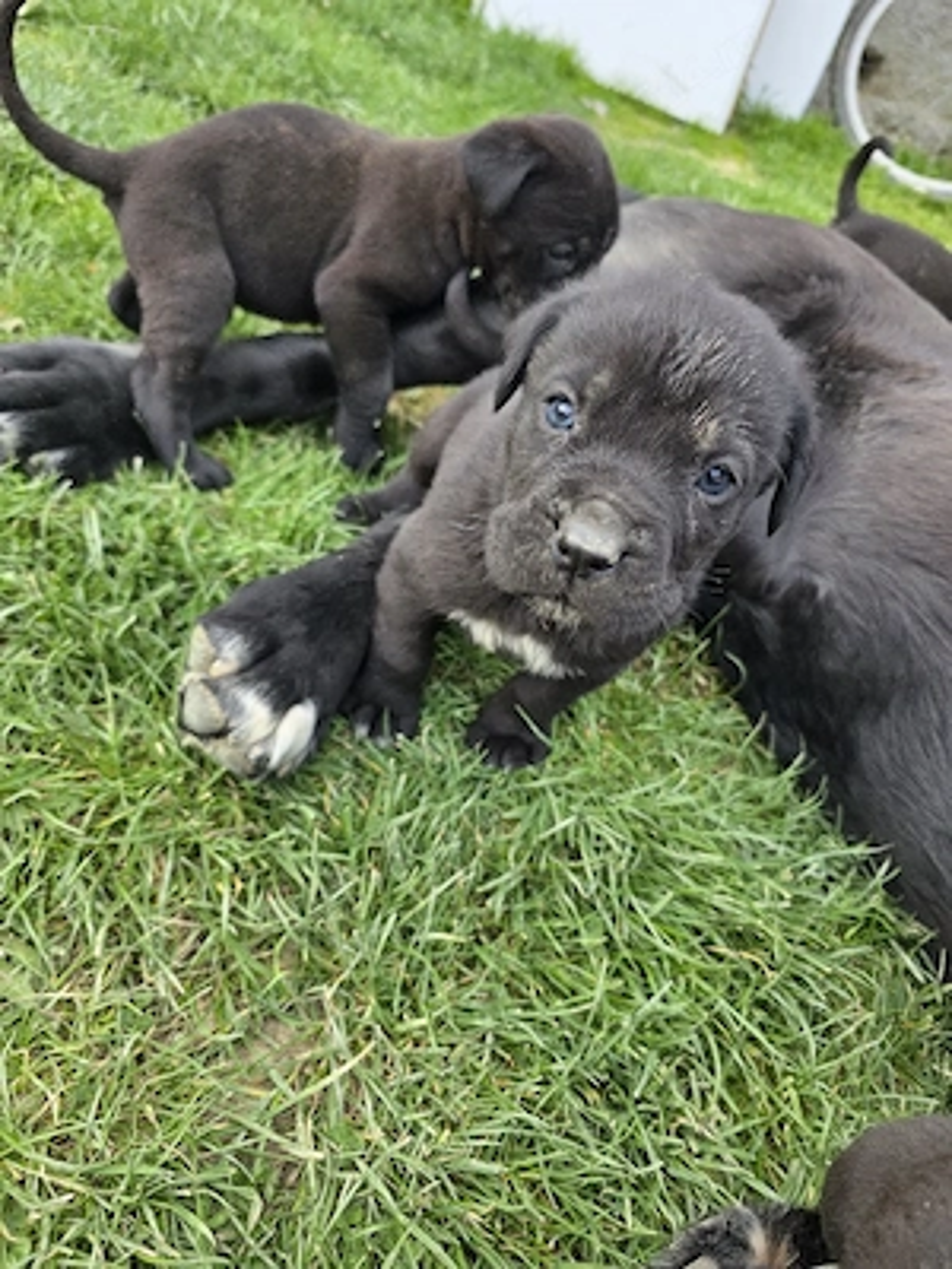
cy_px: 634
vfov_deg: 73.9
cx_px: 476
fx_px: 843
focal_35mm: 23
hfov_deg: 58.9
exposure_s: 1/370
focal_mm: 6.3
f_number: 1.7
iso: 50
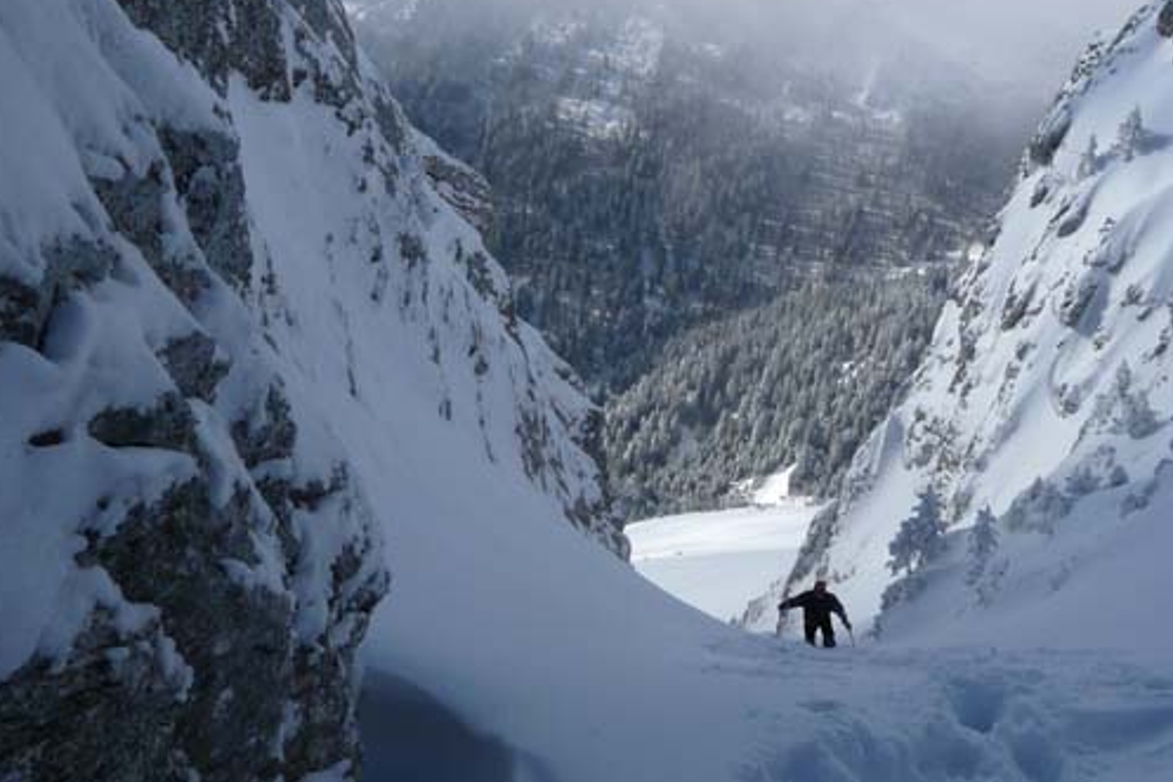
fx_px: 1335
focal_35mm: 41
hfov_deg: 46.7
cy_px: 360
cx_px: 772
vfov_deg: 32.6
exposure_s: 1/320
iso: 100
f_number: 8
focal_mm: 4.7
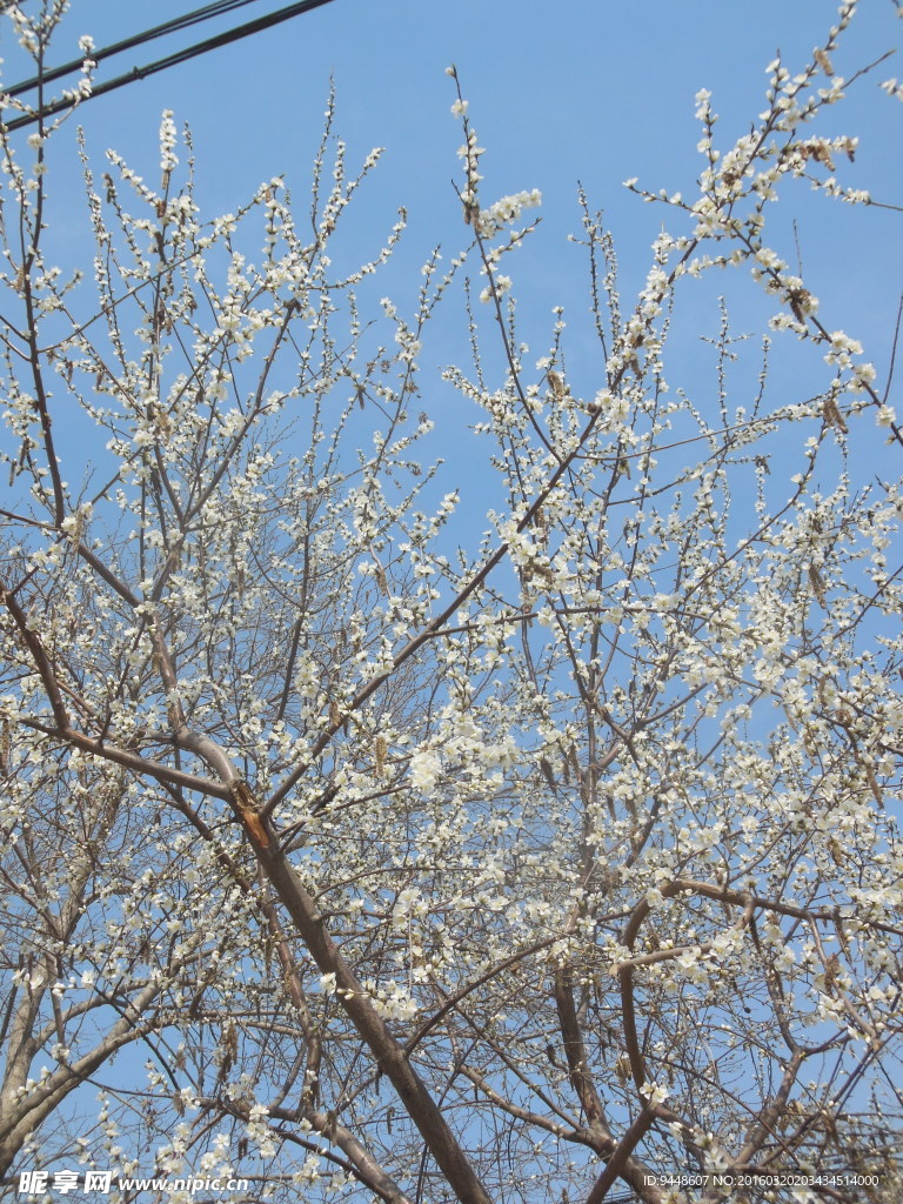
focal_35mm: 38
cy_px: 602
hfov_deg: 37.7
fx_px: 1322
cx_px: 452
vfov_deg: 49.0
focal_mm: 6.8
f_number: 3.6
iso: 125
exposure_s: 1/1250
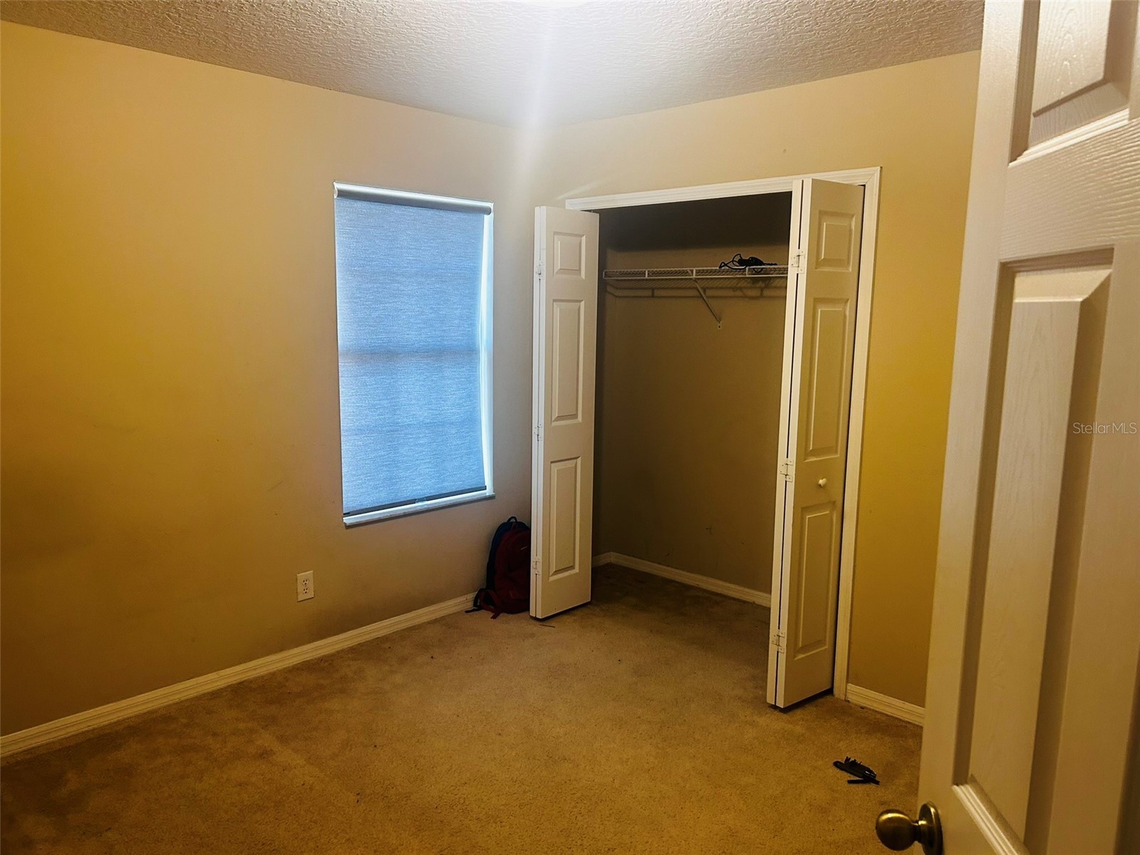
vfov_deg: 53.1
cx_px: 570
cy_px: 428
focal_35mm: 26
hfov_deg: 67.3
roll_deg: -0.4
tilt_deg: -7.7
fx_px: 856
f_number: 1.5
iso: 160
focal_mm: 5.7
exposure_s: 1/60
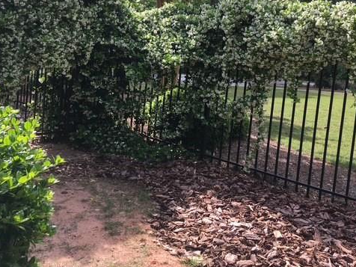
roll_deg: -6.9
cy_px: 90
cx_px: 186
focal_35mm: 39
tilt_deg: -3.3
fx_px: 401
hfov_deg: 47.8
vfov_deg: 36.5
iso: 25
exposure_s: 1/630
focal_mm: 4.15
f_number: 2.2
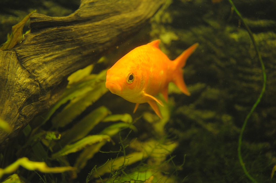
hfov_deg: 53.2
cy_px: 92
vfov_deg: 36.8
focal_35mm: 36
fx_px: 276
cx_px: 138
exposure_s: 1/60
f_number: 2.8
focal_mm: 24
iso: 800
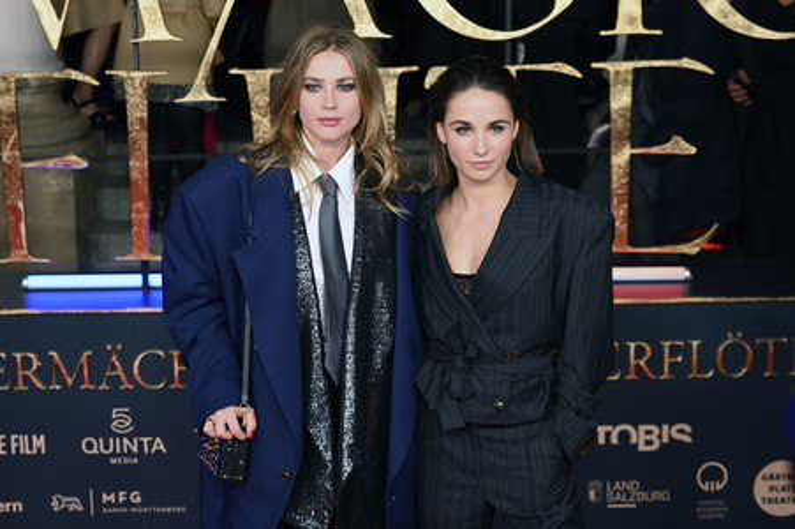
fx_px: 1412
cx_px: 398
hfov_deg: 31.4
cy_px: 264
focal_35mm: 64
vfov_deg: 21.2
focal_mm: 64
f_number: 5.6
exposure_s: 1/125
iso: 640
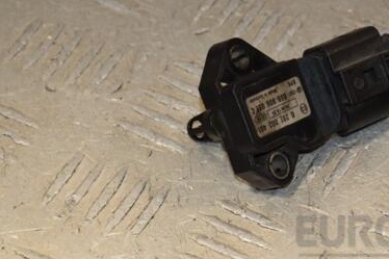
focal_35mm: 253
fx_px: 2730
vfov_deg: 5.4
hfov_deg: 8.1
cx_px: 277
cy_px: 93
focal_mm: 105
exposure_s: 1/200
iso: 800
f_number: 8
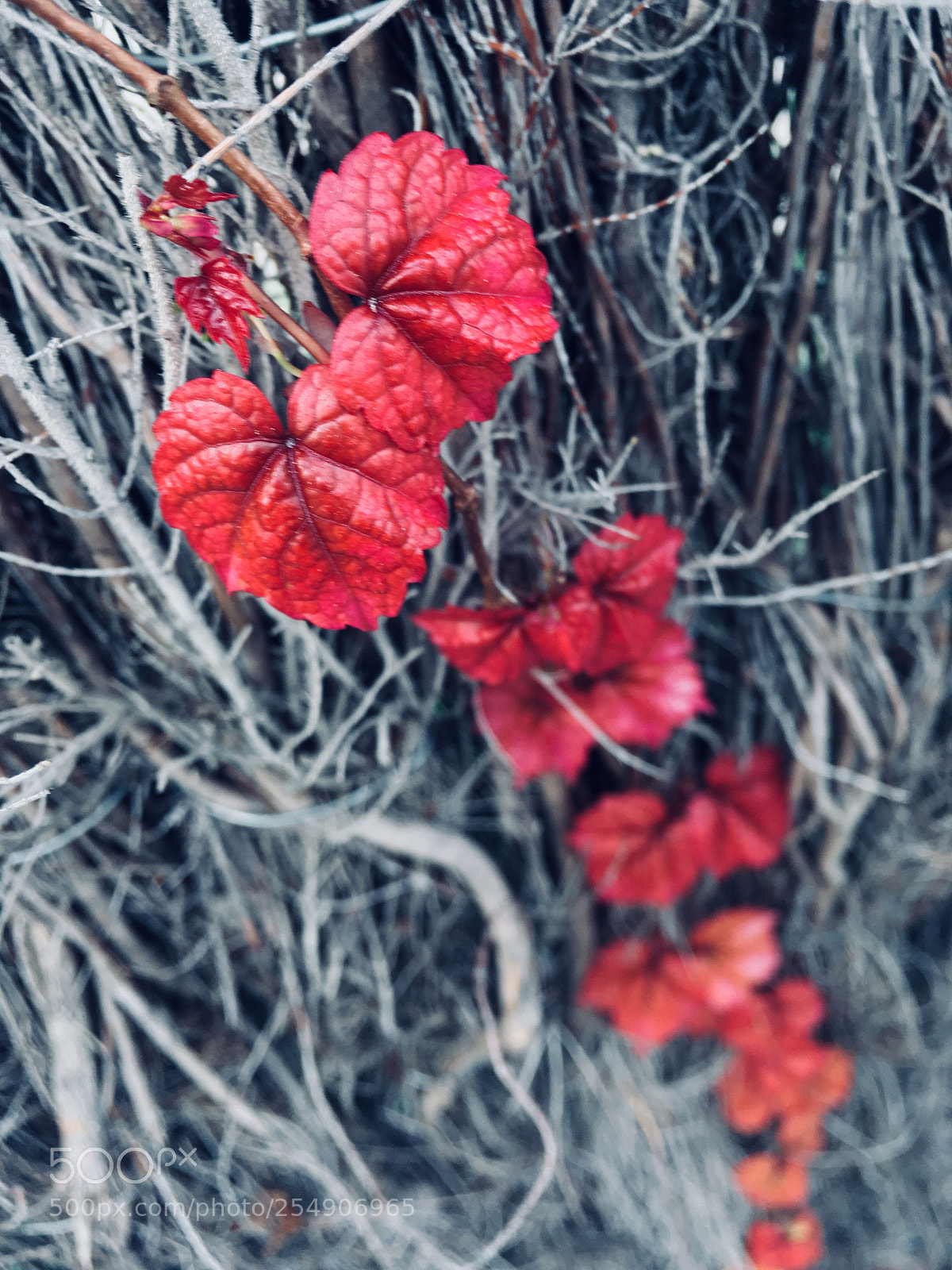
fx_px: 1063
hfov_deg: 48.2
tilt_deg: -41.8
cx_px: 476
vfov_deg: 61.7
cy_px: 635
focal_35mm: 29
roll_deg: +9.4
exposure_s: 1/33
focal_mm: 4.15
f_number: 2.2
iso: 40
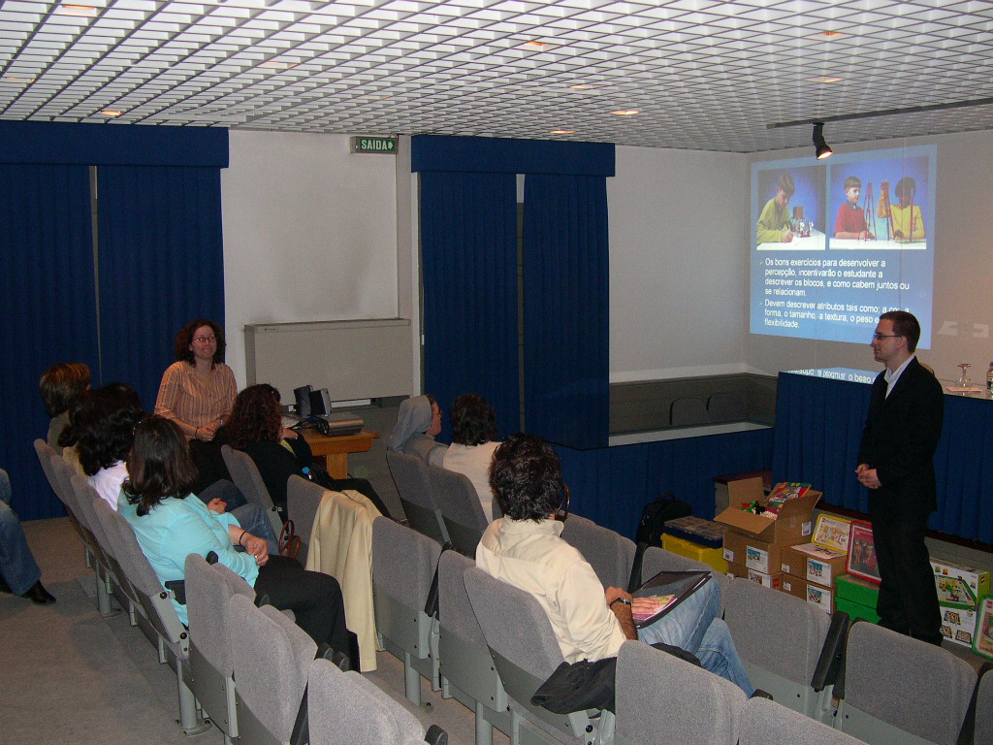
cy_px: 372
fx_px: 1090
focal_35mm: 38
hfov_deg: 49.0
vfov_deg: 37.7
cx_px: 496
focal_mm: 8
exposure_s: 1/60
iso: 353
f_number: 2.8
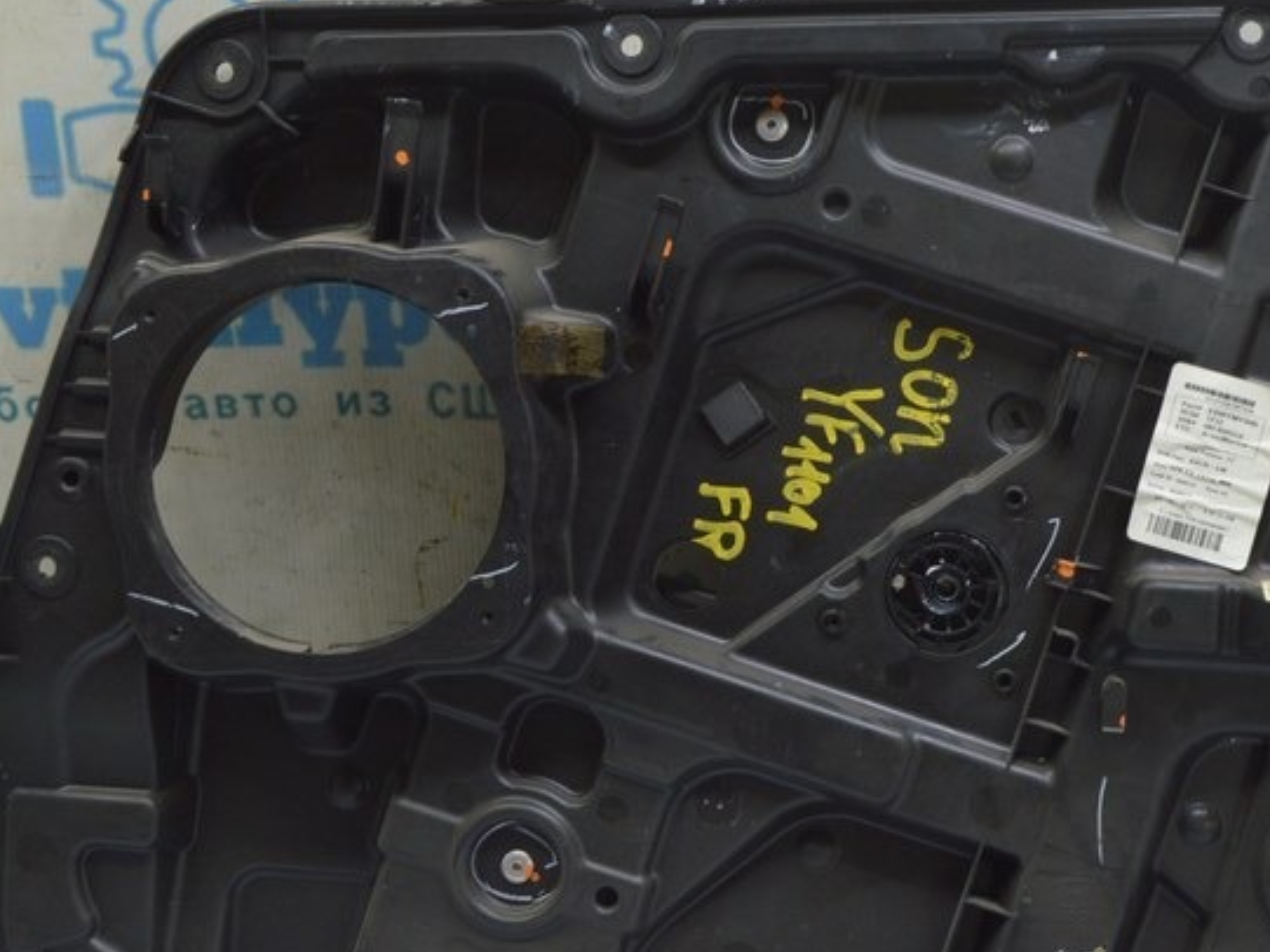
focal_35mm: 60
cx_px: 901
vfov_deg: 24.4
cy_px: 449
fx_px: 2202
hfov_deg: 31.8
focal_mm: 22
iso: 400
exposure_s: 1/20
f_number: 5.6
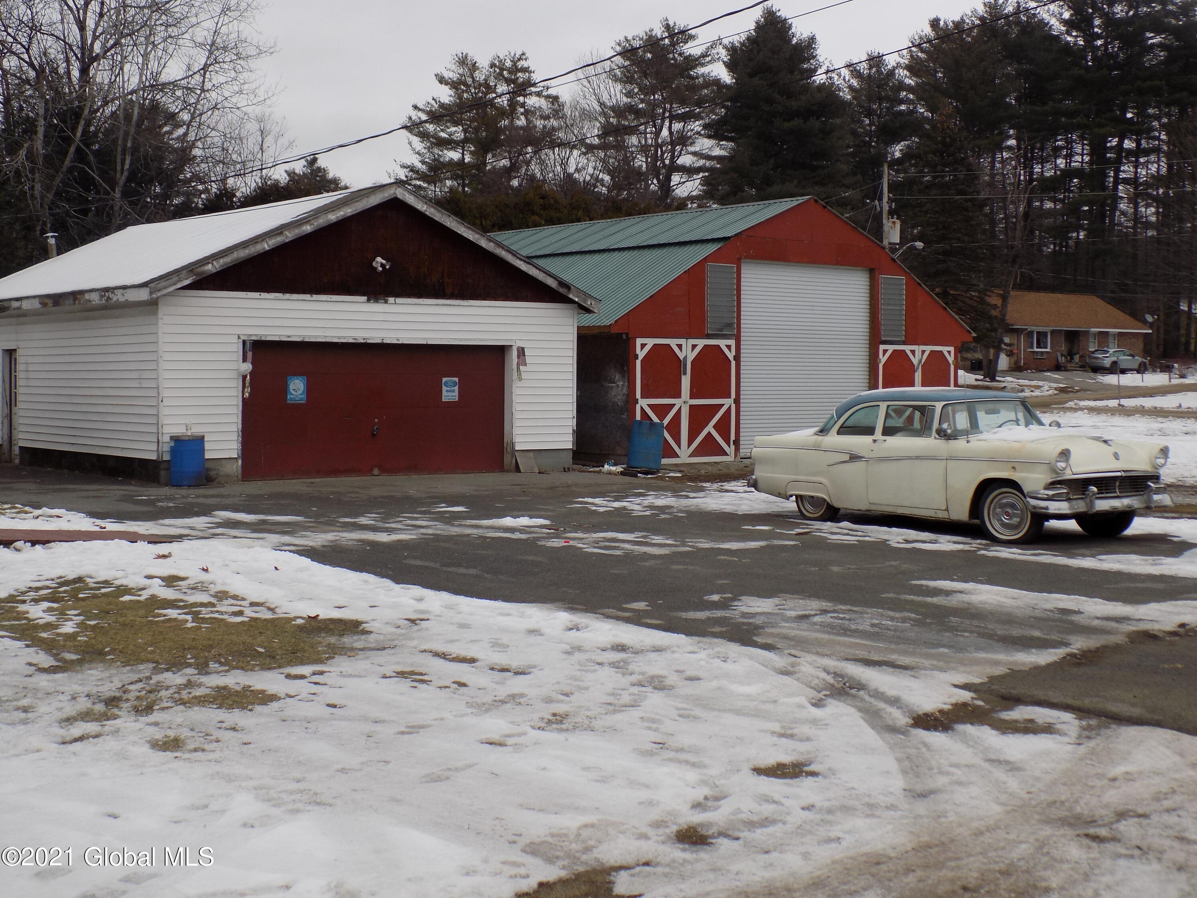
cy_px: 449
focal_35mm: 46
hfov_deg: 41.2
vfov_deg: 31.5
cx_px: 598
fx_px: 1591
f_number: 3.7
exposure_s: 1/200
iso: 80
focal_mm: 8.1
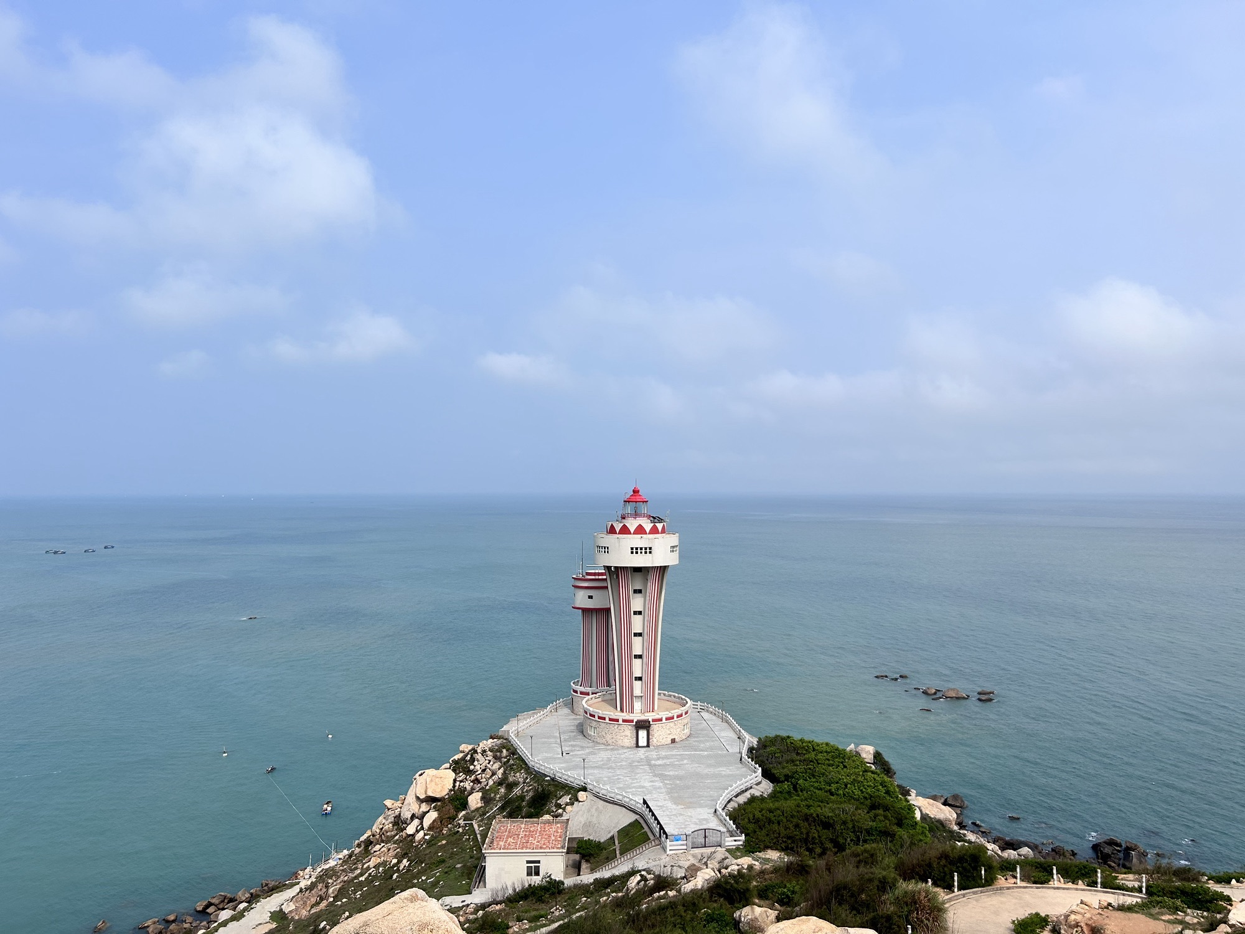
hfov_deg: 67.3
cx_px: 622
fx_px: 935
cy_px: 467
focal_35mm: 26
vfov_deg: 53.1
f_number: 1.5
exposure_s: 1/6211
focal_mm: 5.7
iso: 50
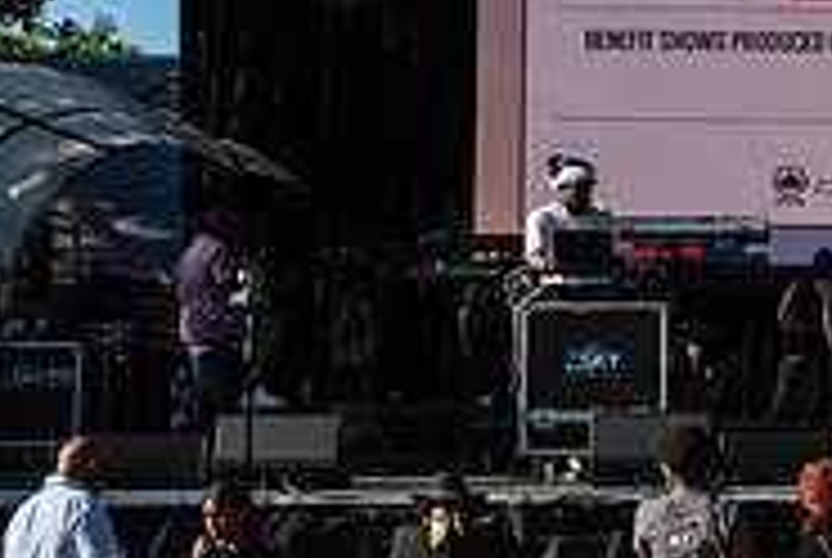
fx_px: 2778
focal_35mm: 120
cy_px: 146
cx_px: 931
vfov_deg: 11.4
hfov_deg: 16.5
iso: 400
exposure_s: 1/1600
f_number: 4
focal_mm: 38
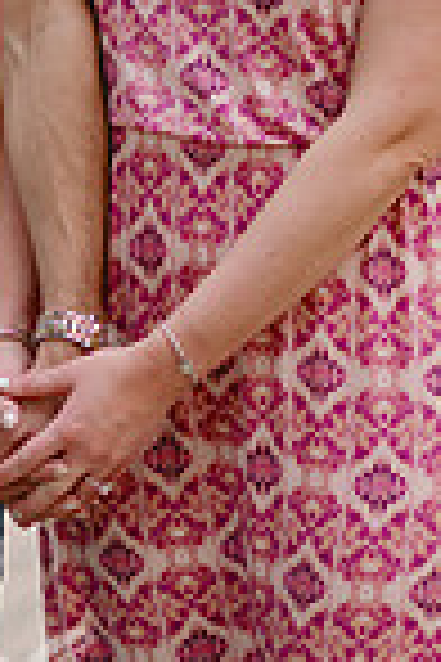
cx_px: -38
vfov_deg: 7.9
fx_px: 4777
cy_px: -68
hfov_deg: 5.3
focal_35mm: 260
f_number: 2
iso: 100
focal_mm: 85
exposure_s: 1/500
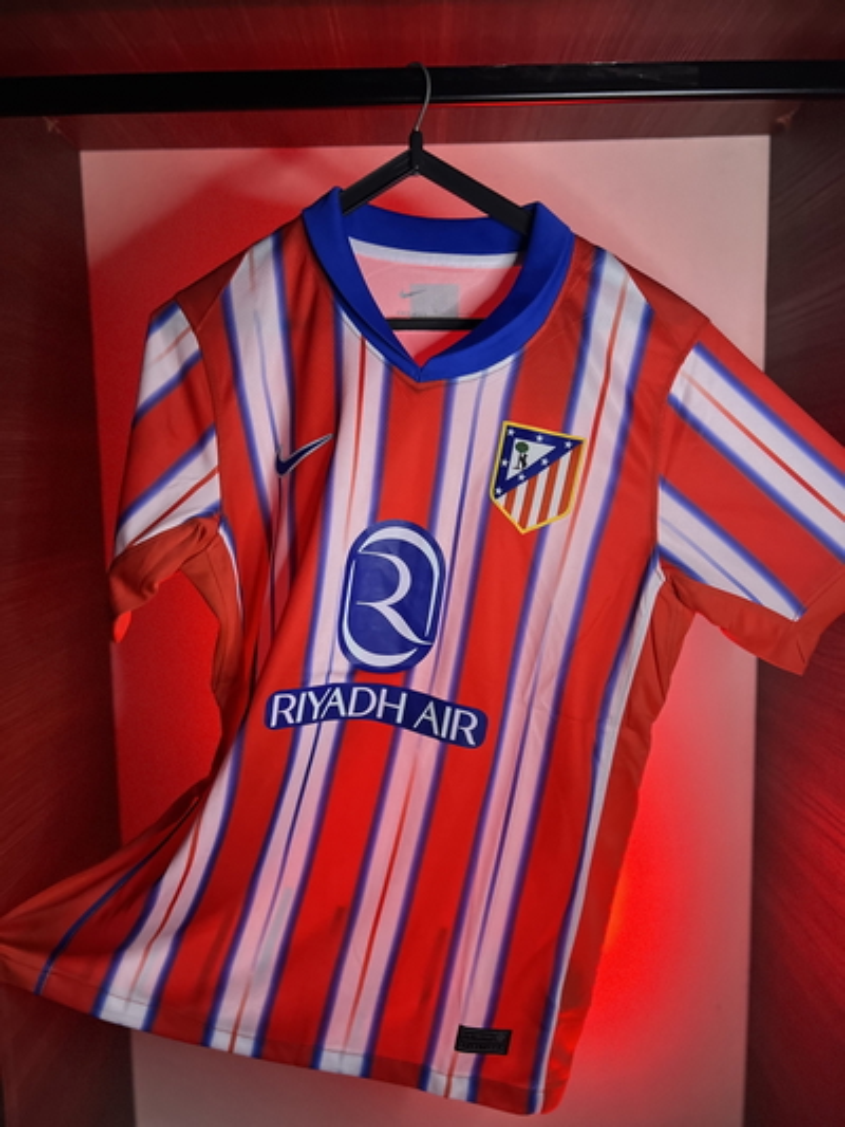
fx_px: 846
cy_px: 564
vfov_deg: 67.3
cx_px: 422
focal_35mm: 26
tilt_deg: -6.3
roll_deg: +1.5
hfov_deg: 53.1
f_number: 1.5
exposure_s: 1/60
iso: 400
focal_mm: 5.7
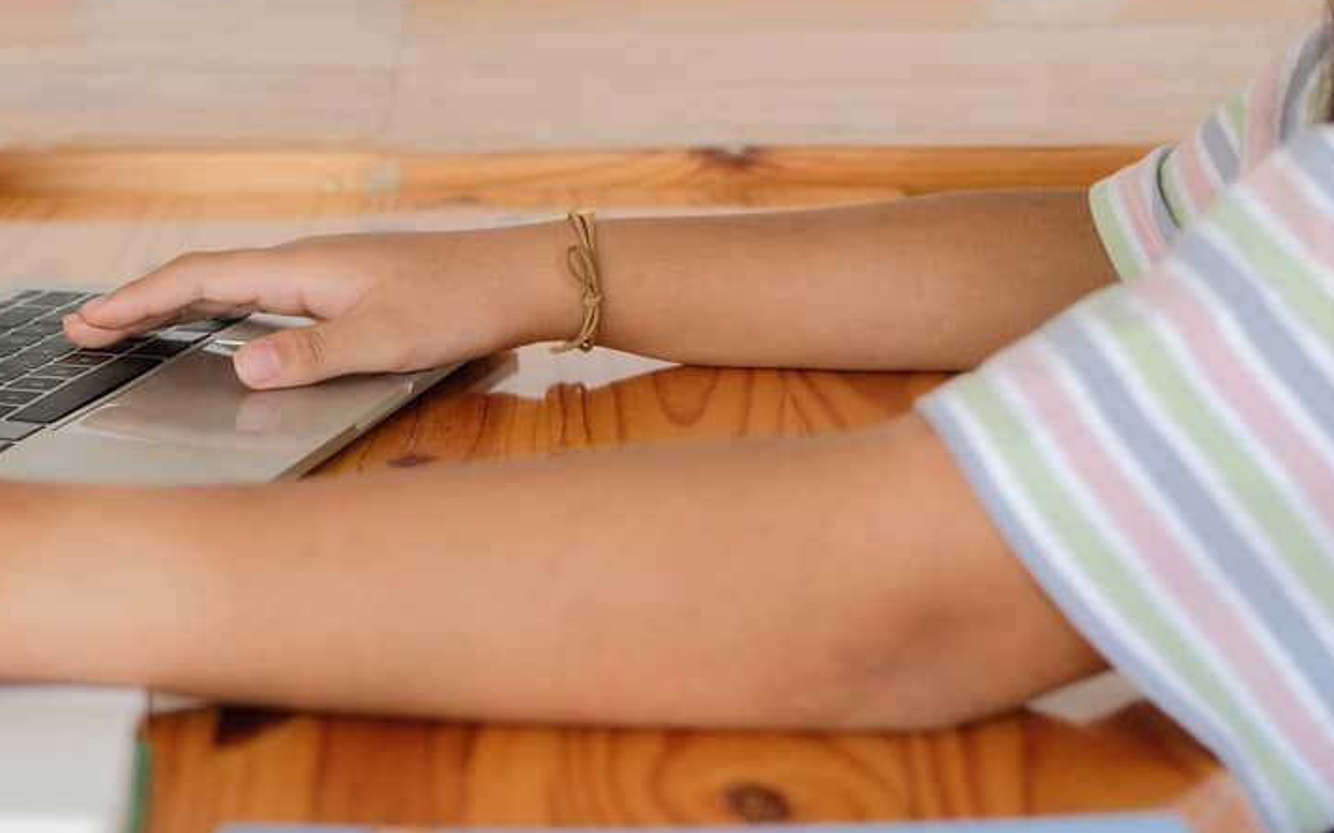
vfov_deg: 14.3
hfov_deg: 22.6
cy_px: 573
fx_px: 3308
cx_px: 371
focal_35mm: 91
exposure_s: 1/160
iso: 200
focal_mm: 35
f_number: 2.8
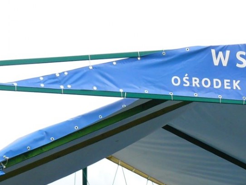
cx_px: 238
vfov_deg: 6.6
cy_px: 235
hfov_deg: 8.9
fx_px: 1578
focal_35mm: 222
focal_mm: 14.3
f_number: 4
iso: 100
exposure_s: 1/160
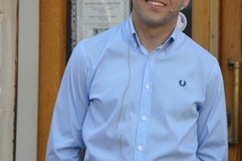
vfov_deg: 3.7
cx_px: 212
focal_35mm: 372
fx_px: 2500
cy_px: 49
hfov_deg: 5.5
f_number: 5.6
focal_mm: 105
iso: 250
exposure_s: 1/125
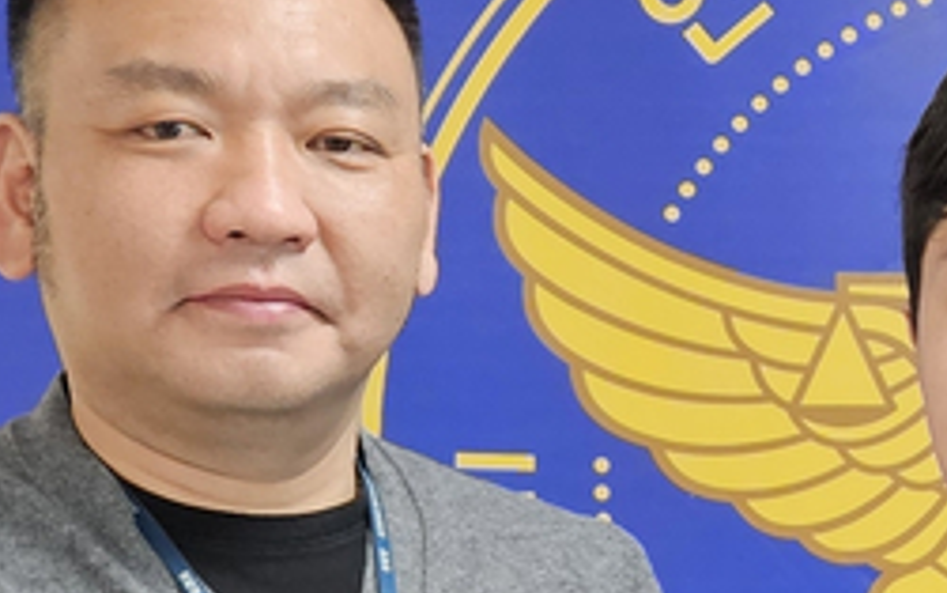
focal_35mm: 140
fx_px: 3614
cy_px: 646
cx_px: 1087
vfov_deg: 9.3
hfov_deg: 14.5
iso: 200
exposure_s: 1/170
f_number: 1.8
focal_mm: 5.4
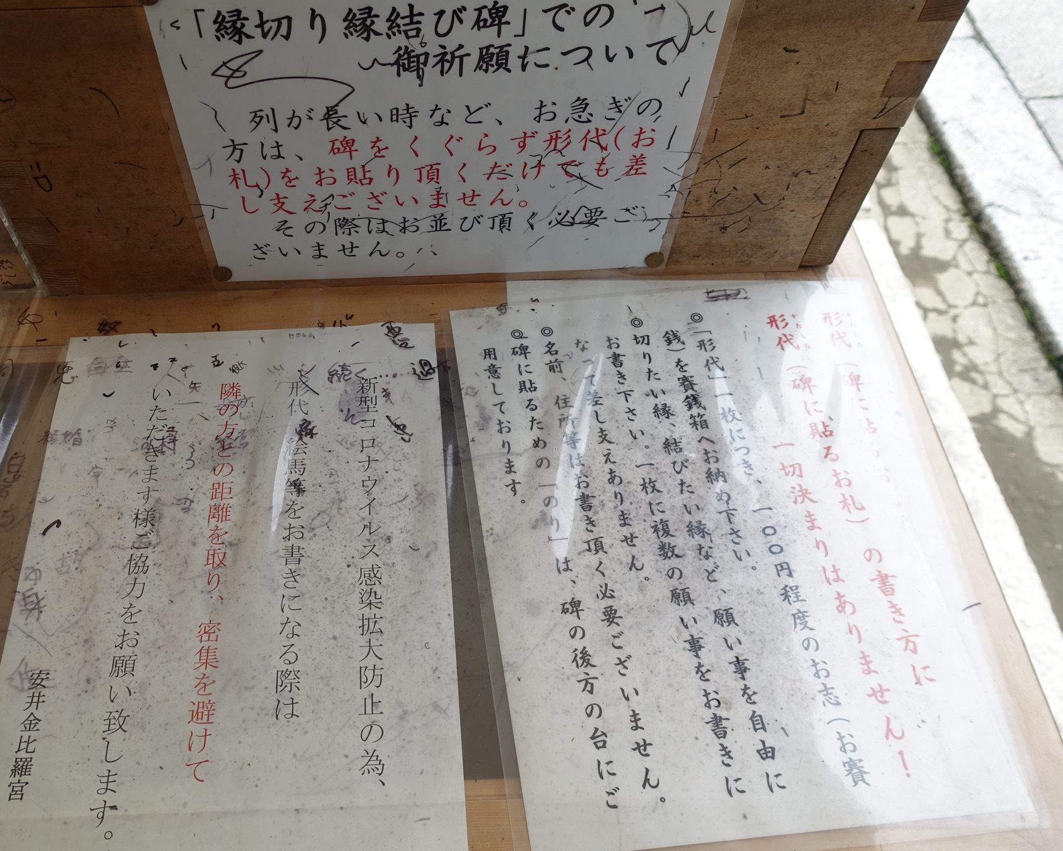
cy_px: 439
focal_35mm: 28
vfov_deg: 51.5
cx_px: 420
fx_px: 881
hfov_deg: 61.6
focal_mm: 8.8
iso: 125
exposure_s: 1/400
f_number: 4
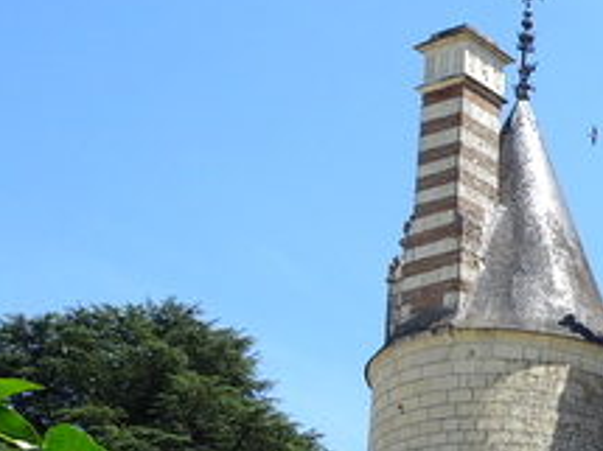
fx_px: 2385
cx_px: 760
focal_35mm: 137
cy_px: 454
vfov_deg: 10.7
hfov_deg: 13.9
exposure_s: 1/500
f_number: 4.5
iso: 80
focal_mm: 7.87
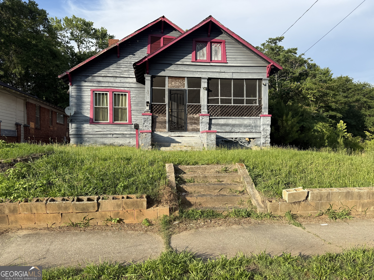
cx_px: 187
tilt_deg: +1.0
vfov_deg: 56.8
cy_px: 140
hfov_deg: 71.6
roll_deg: +0.2
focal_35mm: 24
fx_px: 259
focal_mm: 6.76
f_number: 1.78
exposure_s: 1/2370
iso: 80
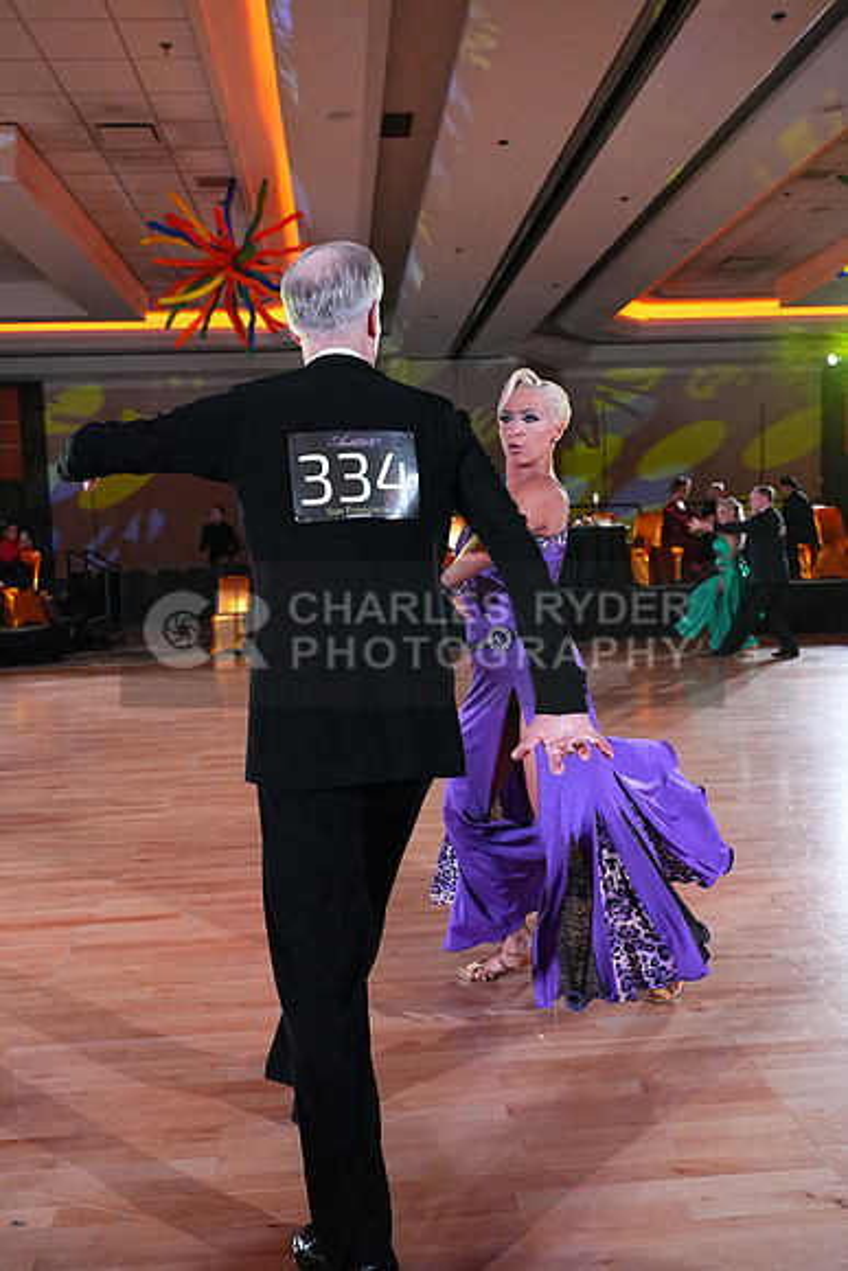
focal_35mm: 30
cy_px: 636
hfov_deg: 43.6
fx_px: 1059
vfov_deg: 61.9
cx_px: 424
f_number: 5
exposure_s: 1/400
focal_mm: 30
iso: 5000
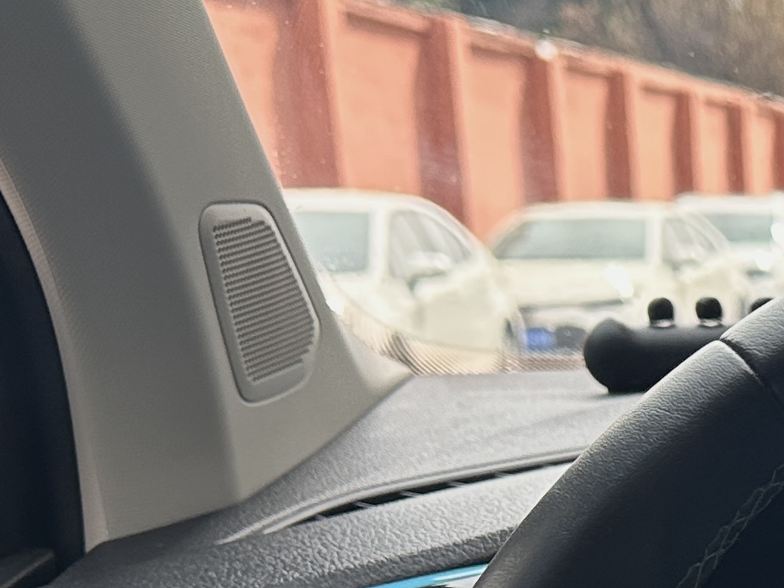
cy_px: 1024
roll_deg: -0.3
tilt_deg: -16.9
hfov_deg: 15.8
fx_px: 2377
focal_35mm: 105
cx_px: 1425
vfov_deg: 12.9
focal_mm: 6.86
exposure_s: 1/756
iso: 80
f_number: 1.78
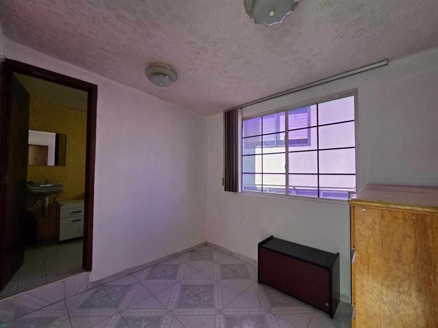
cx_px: 219
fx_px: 164
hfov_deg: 106.2
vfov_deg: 89.9
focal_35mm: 13
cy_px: 164
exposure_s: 1/359
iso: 125
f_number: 2.2
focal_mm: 2.2
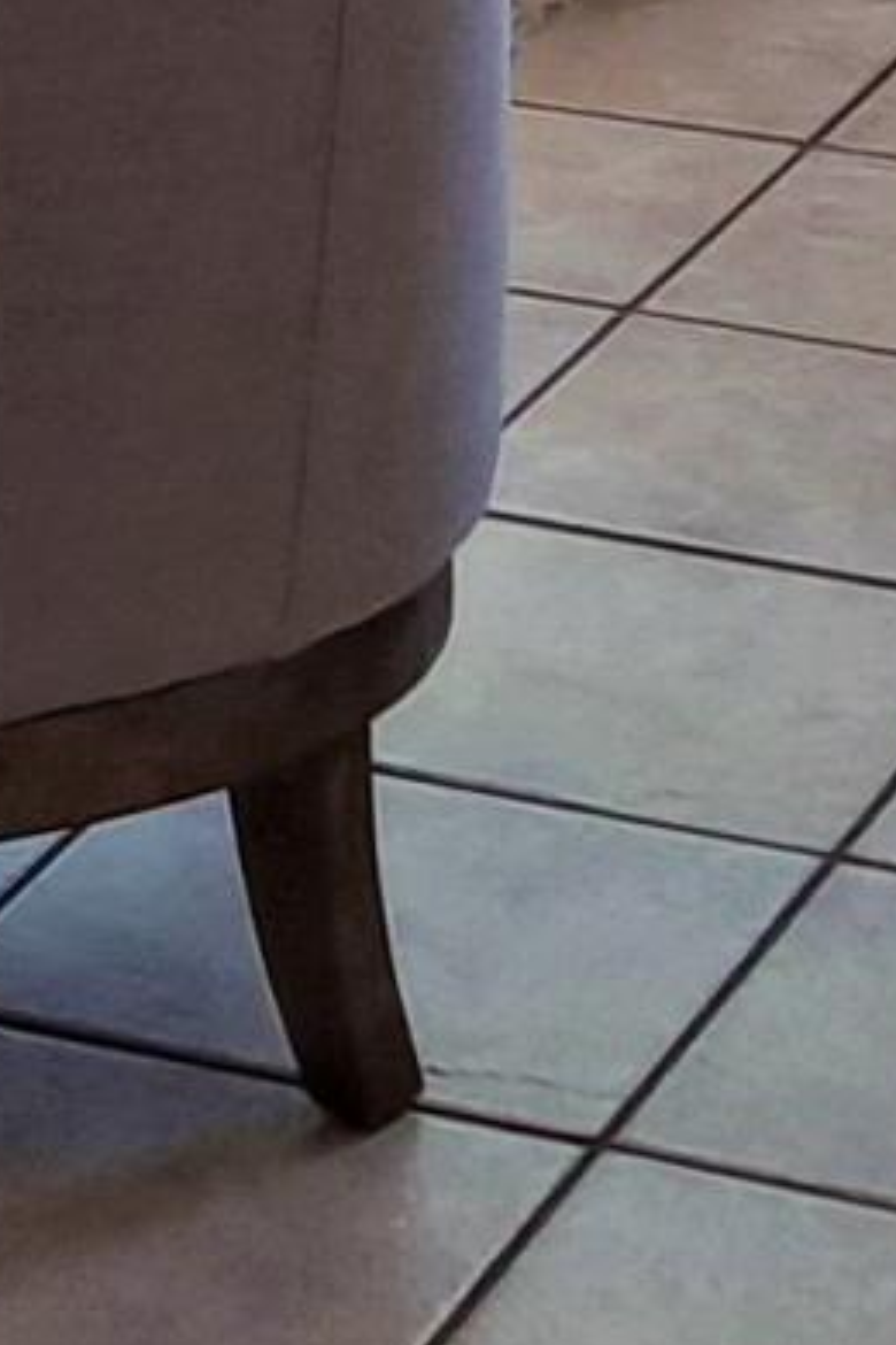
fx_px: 7466
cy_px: -2093
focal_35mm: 200
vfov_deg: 9.1
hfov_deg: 6.8
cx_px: -451
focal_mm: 4.6
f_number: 2
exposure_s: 1/151
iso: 32
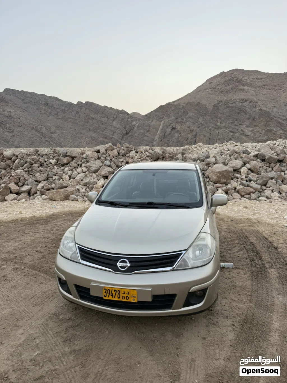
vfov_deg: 71.6
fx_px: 265
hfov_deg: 56.8
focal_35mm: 24
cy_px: 192
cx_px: 144
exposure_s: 1/124
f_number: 1.78
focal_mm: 6.76
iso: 80
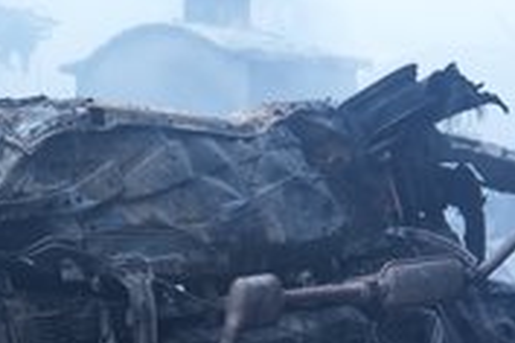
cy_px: 243
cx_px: 6
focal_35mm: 97
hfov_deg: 20.4
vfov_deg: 14.1
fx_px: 1388
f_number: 2.8
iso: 2500
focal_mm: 43
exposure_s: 1/160
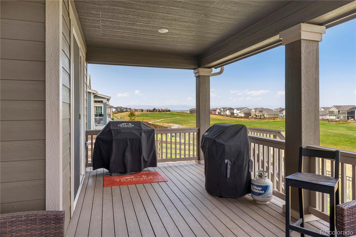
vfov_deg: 53.1
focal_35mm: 24
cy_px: 118
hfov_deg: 73.8
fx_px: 237
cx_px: 178
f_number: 7.1
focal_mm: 24
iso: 100
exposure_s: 1/60
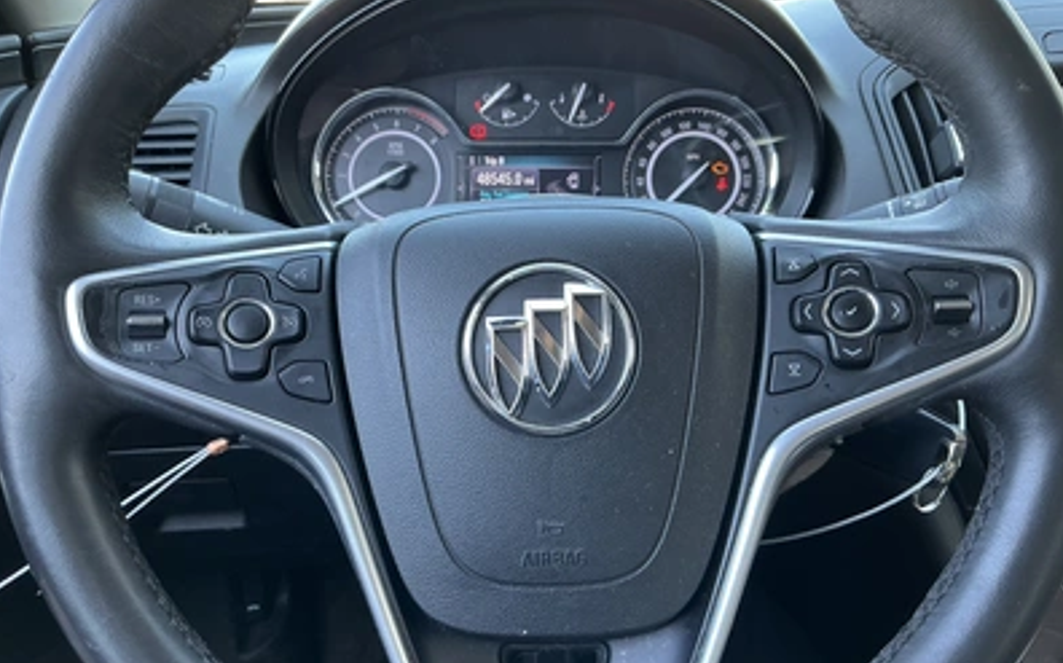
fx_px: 869
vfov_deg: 41.8
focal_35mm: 30
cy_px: 349
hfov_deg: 62.9
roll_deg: -1.0
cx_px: 529
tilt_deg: -22.5
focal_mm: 3
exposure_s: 1/63
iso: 64
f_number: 1.8
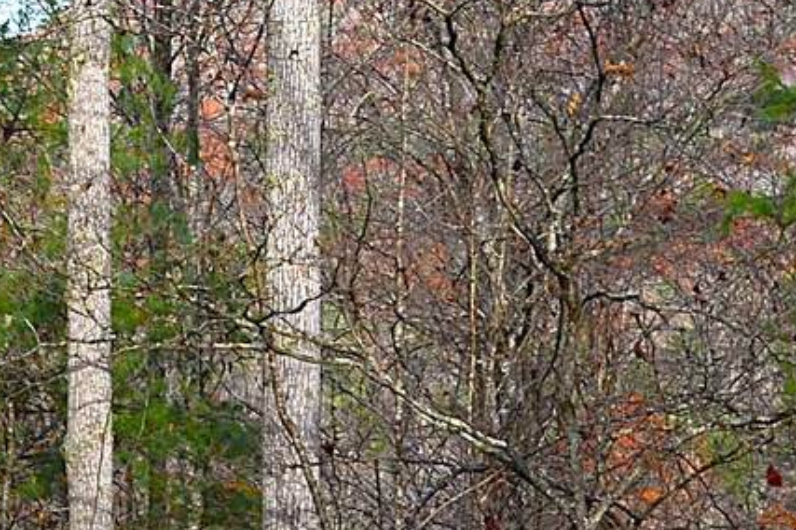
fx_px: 2983
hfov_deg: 15.2
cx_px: 455
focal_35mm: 135
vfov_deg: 10.0
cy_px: -96
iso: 100
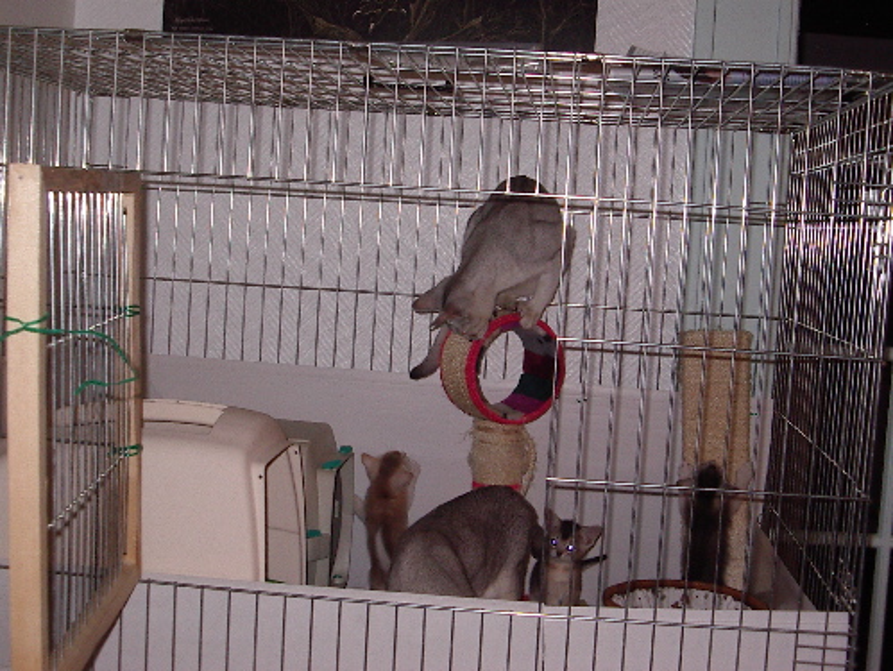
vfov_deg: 28.1
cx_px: 446
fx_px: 1342
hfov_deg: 36.8
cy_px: 336
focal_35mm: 52
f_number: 3
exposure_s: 1/60
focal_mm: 7.8
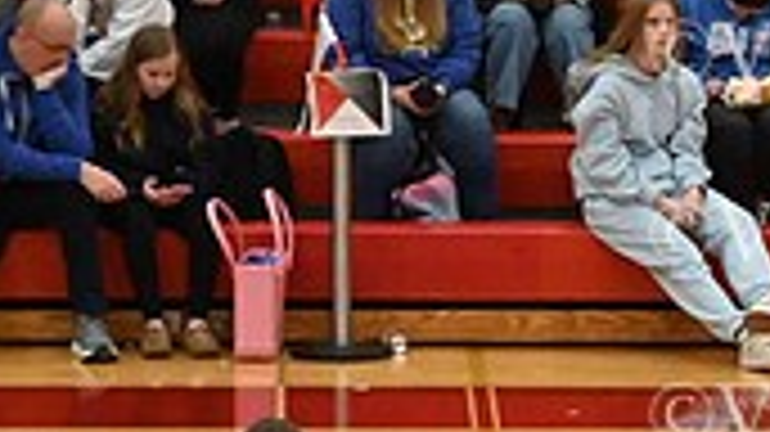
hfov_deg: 5.7
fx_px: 7612
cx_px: 1301
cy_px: 686
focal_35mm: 373
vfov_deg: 3.2
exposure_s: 1/400
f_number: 4
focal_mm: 70
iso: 6400
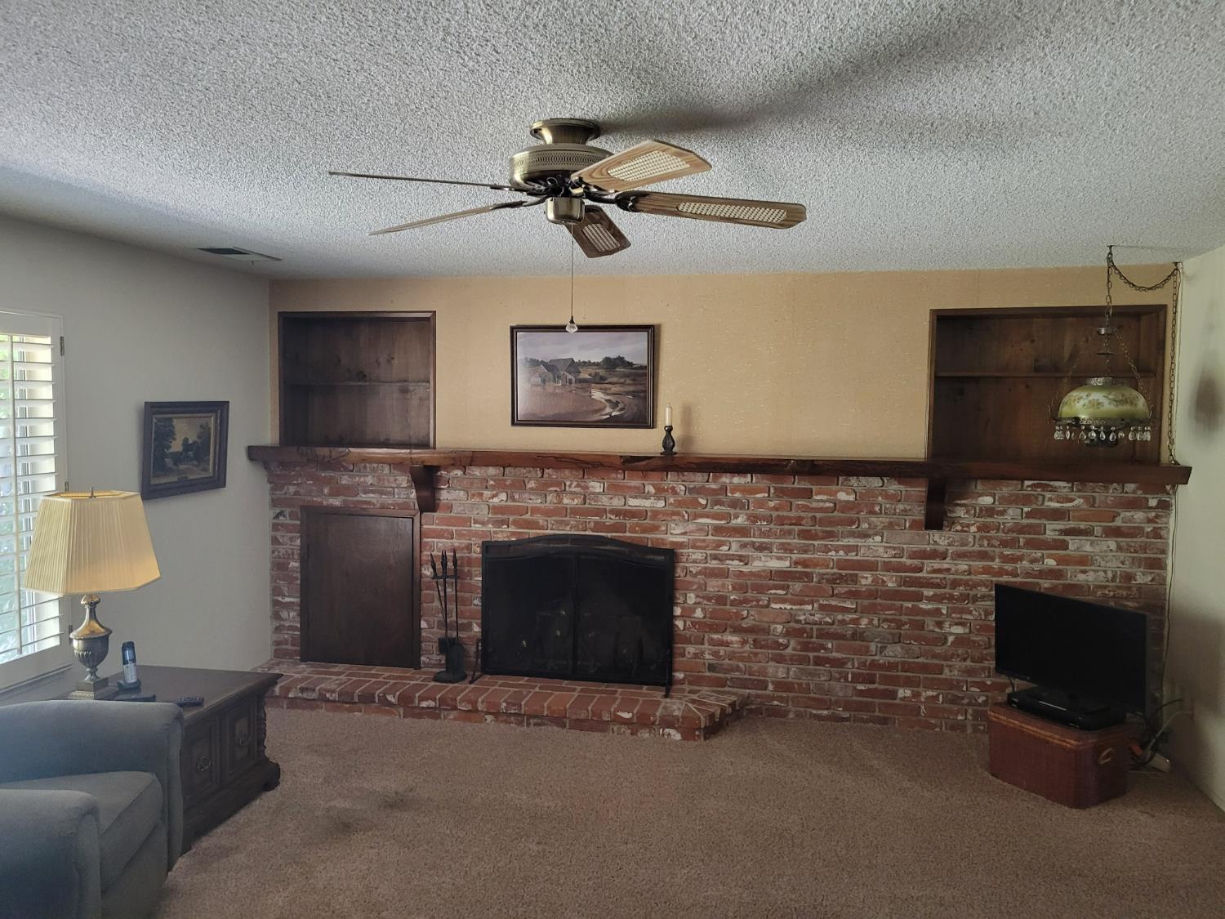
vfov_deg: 53.1
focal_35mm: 26
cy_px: 460
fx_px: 920
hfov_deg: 67.3
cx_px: 612
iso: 320
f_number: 1.8
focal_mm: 5.4
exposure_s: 1/45
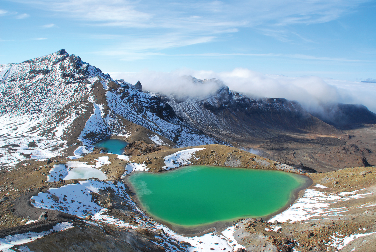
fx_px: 282
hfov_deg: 67.3
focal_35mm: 27
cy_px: 126
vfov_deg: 48.0
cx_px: 188
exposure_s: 1/400
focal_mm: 18
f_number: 10
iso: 200
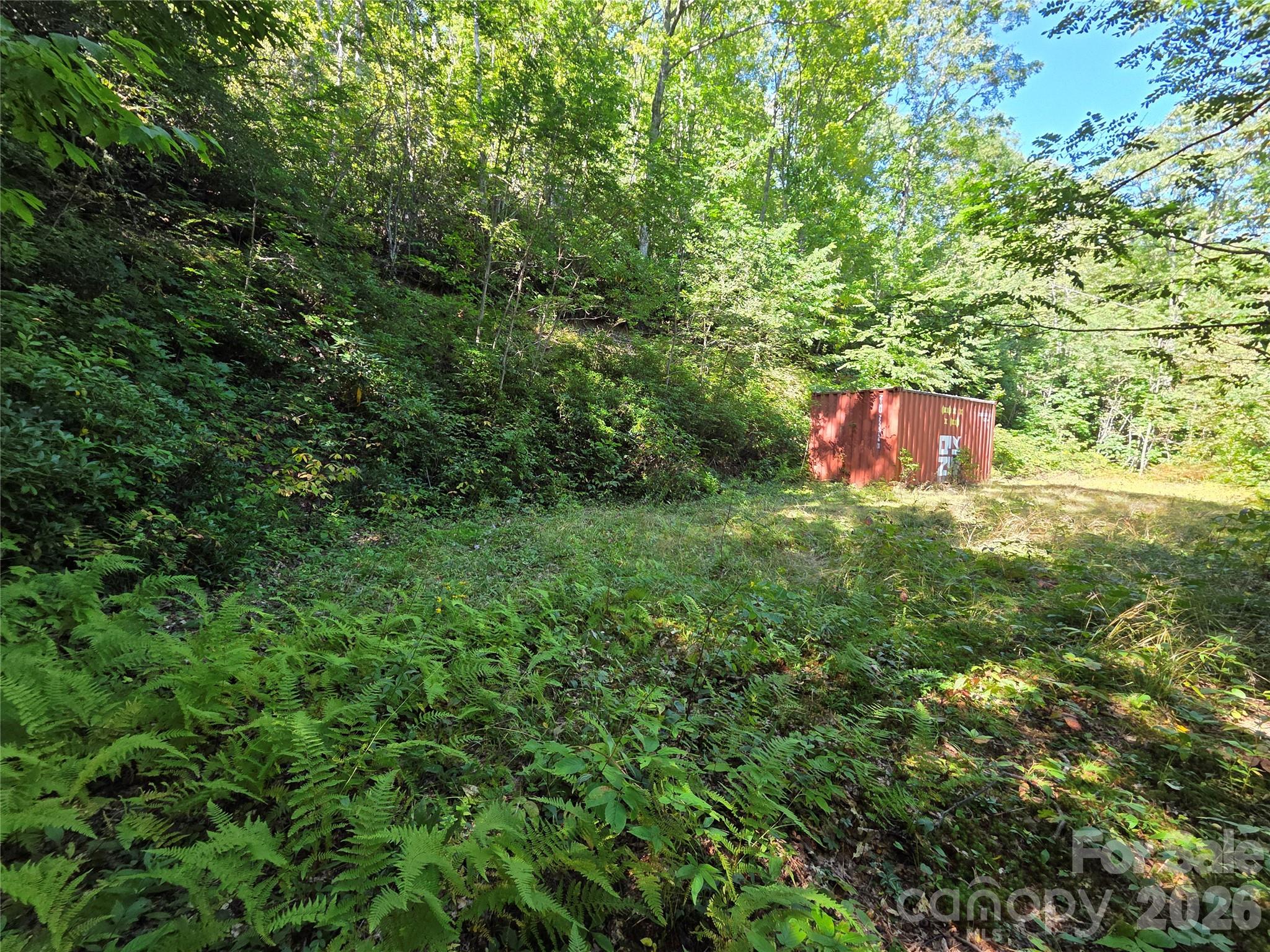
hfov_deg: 106.2
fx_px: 477
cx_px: 635
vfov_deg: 89.9
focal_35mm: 13
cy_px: 476
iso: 64
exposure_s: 1/120
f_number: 2.2
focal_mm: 2.2
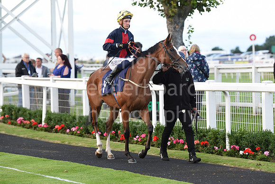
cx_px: 138
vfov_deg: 8.1
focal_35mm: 170
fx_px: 1299
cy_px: 92
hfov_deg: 12.1
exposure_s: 1/800
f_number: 4.5
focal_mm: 170
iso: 1250
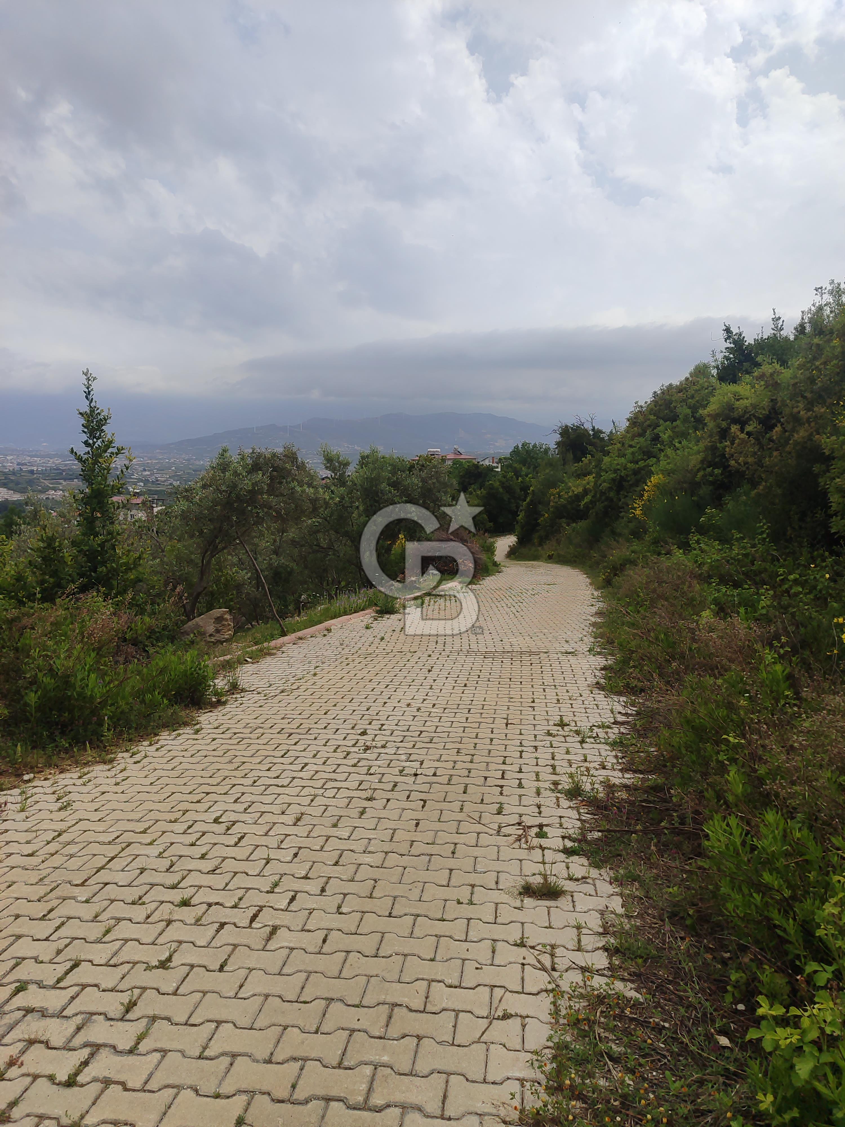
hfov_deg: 54.9
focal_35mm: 25
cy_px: 564
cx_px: 422
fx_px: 814
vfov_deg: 69.4
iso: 50
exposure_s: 1/1495
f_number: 1.89
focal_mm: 5.95
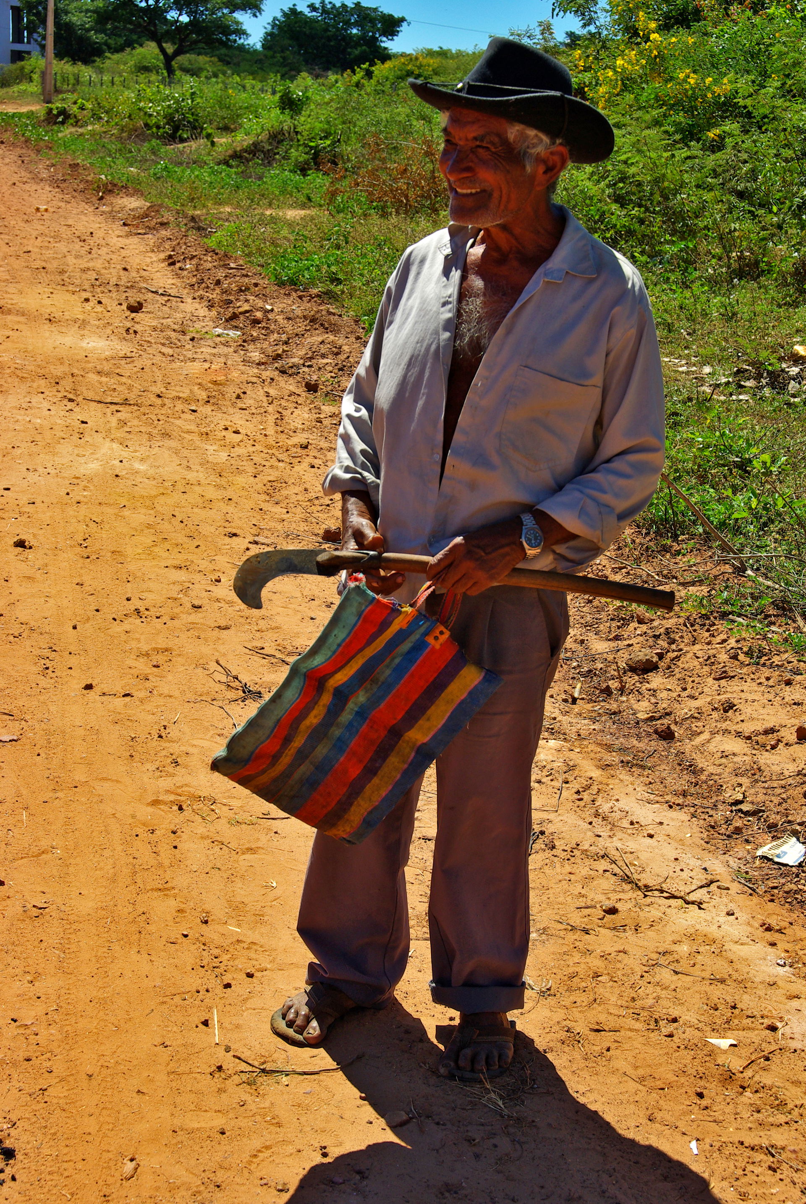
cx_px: 403
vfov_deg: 34.4
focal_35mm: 58
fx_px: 1942
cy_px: 602
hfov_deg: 23.4
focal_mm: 39.38
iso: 100
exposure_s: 1/250
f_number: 6.7
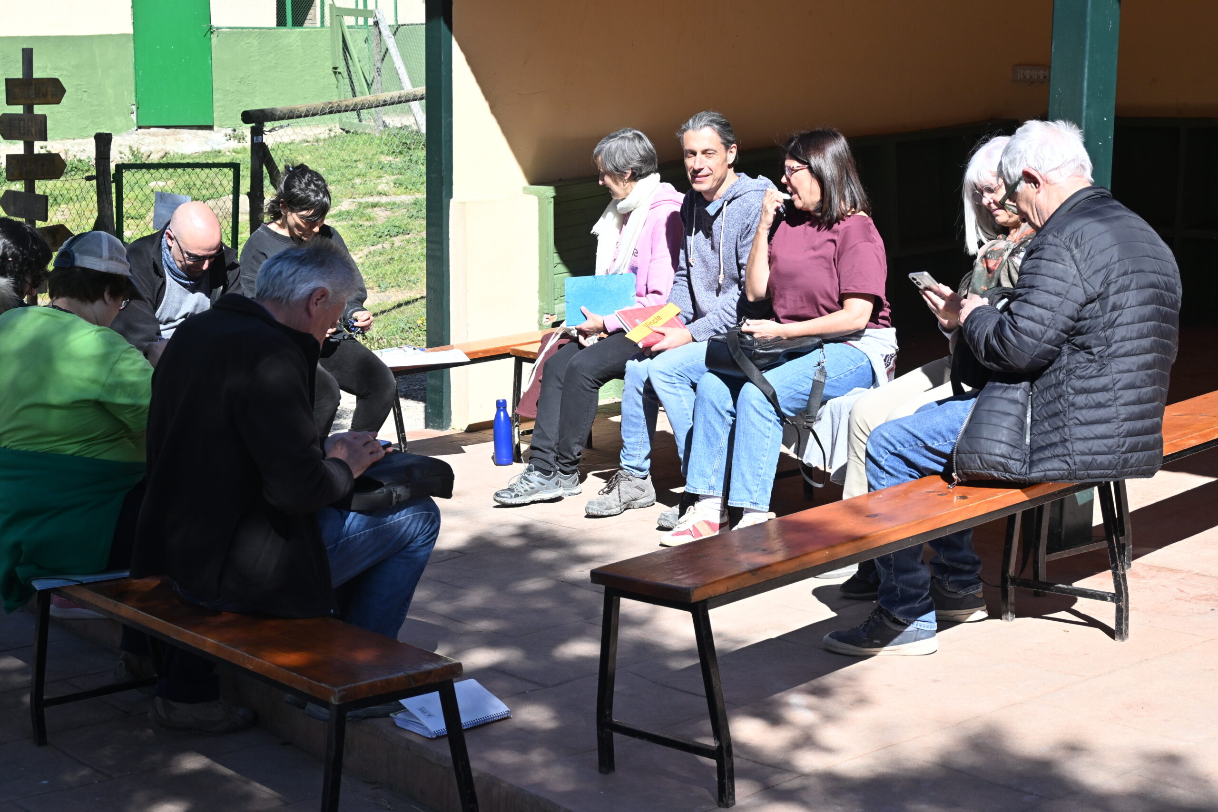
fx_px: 1928
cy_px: 406
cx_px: 609
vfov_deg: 23.8
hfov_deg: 35.1
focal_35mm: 57
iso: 200
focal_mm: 38
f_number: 5.6
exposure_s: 1/800
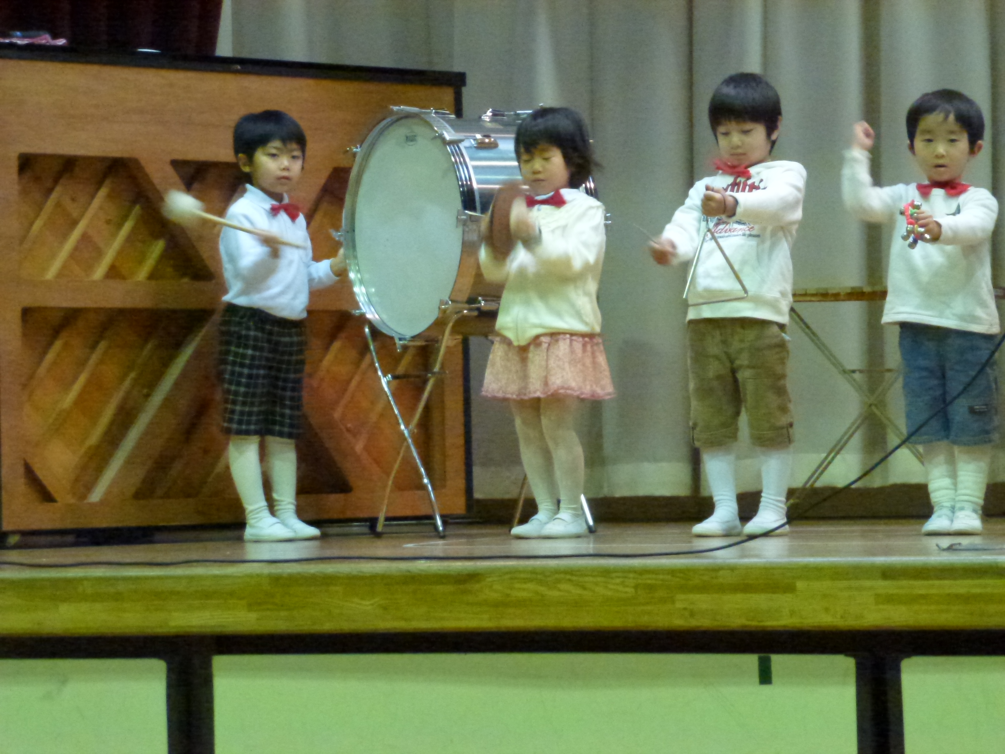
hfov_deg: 16.3
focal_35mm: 121
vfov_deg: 12.2
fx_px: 3513
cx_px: 502
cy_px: 377
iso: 1600
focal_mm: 21.7
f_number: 5.1
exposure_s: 1/40
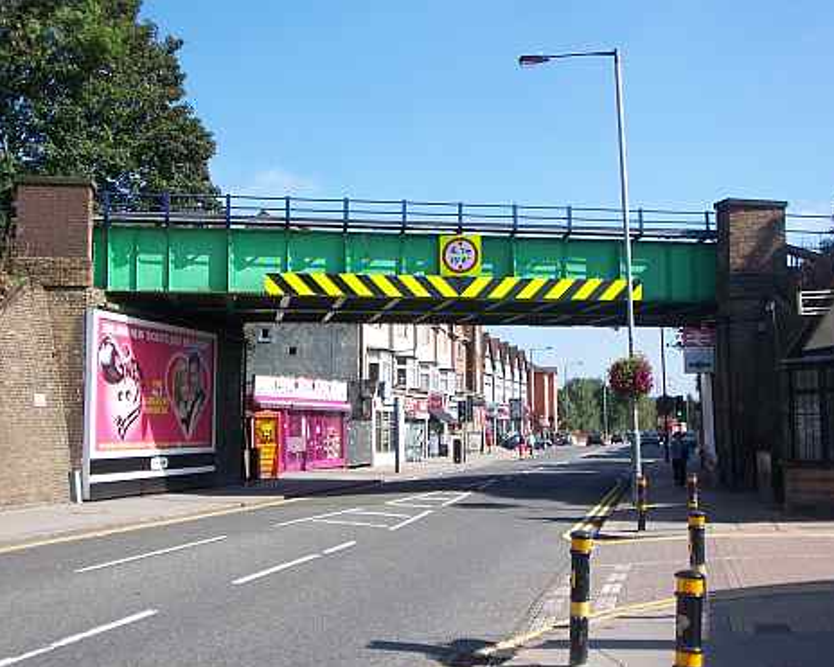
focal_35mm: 41
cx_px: 417
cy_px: 335
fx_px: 1012
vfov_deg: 36.5
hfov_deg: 44.8
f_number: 3.9
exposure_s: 1/320
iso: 64
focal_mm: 6.4
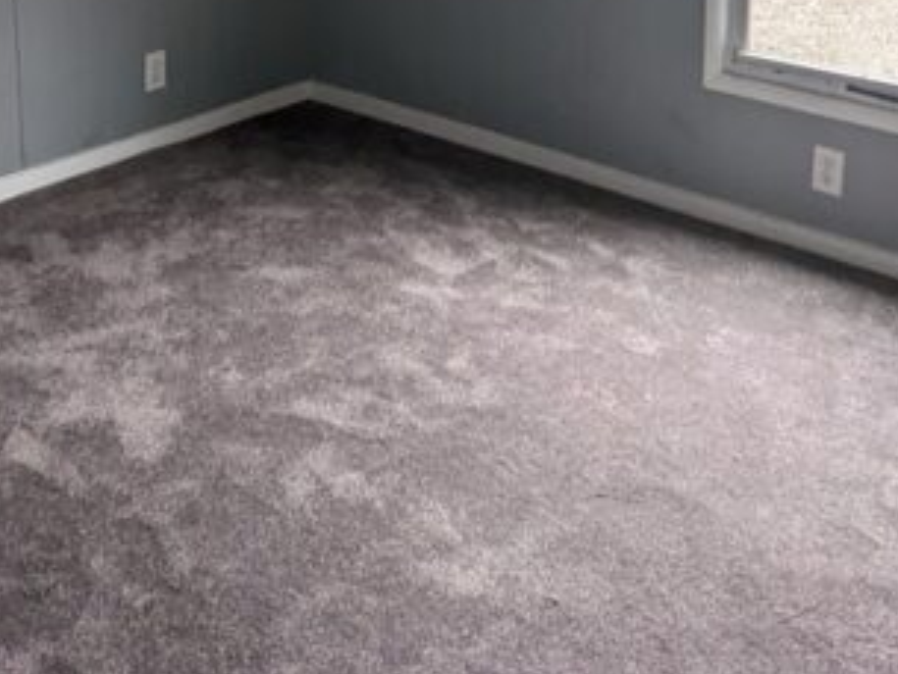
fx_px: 1090
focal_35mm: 42
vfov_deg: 30.1
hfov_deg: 44.8
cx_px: 448
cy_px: -100
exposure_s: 1/23.8
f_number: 2.2
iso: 76
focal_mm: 2.35
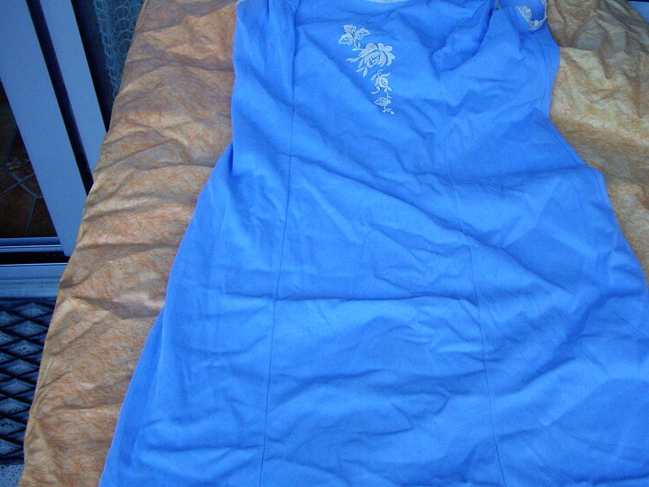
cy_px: 305
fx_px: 975
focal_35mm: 52
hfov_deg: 36.7
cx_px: 384
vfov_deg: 27.9
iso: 100
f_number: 2.7
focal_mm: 6.2
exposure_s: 1/50
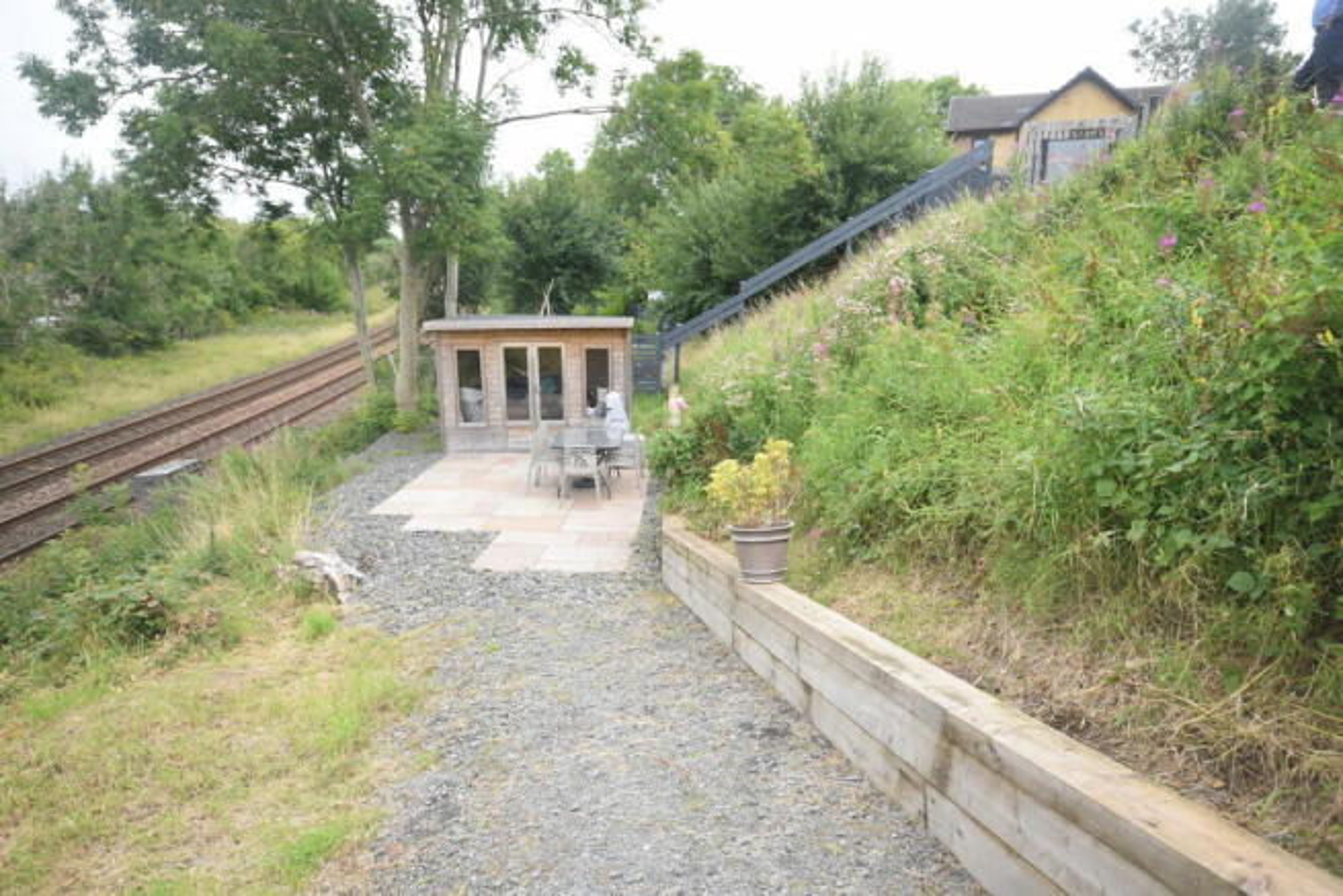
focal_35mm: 21
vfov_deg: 59.5
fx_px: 784
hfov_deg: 81.2
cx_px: 672
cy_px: 448
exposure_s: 1/250
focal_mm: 14
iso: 400
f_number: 8
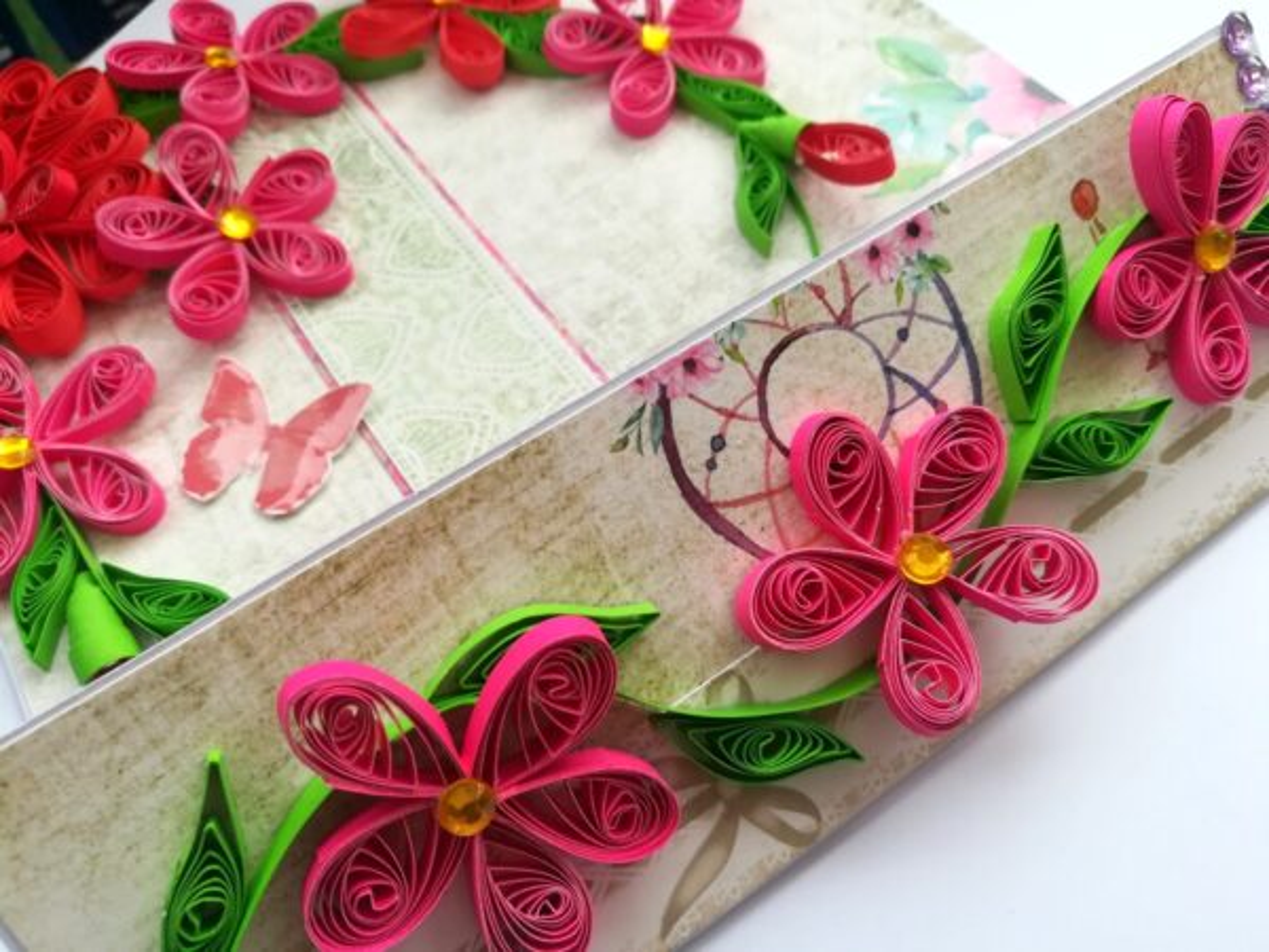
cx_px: 634
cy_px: 476
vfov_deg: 53.1
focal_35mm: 26
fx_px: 953
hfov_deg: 67.3
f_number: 2.2
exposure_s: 1/191
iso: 50
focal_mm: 3.83
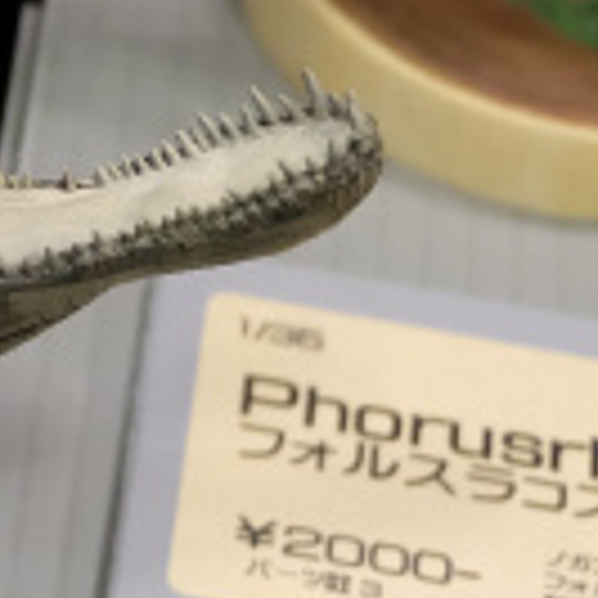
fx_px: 3303
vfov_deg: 10.3
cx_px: -540
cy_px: 339
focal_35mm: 169
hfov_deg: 9.7
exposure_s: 1/120
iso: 3200
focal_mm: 22.2
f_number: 4
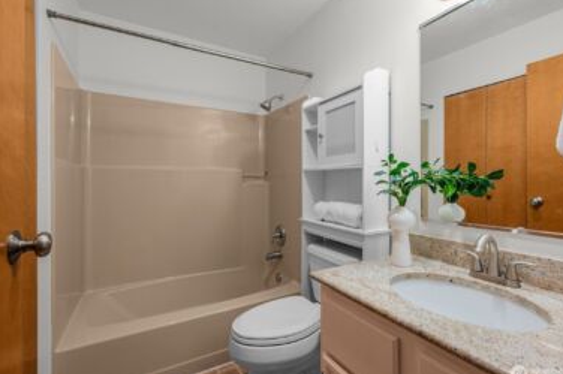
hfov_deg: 93.2
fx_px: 266
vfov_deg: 70.3
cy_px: 188
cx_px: 296
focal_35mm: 17
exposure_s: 1/6
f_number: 7.1
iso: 320
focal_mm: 16
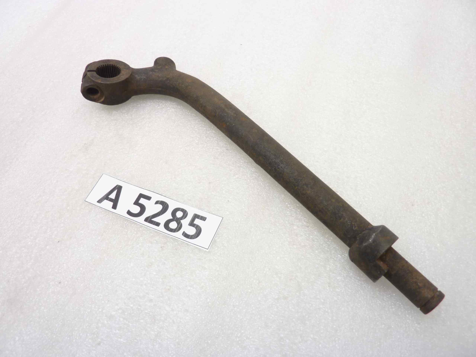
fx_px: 344
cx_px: 238
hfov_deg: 69.4
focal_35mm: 25
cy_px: 178
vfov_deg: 54.9
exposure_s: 1/13
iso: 80
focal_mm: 4.1
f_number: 3.3
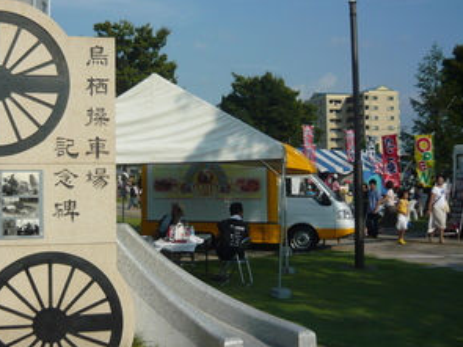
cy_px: 131
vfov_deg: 30.7
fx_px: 628
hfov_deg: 40.0
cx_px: 159
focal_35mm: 47
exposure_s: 1/500
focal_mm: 5.5
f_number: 8
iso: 160
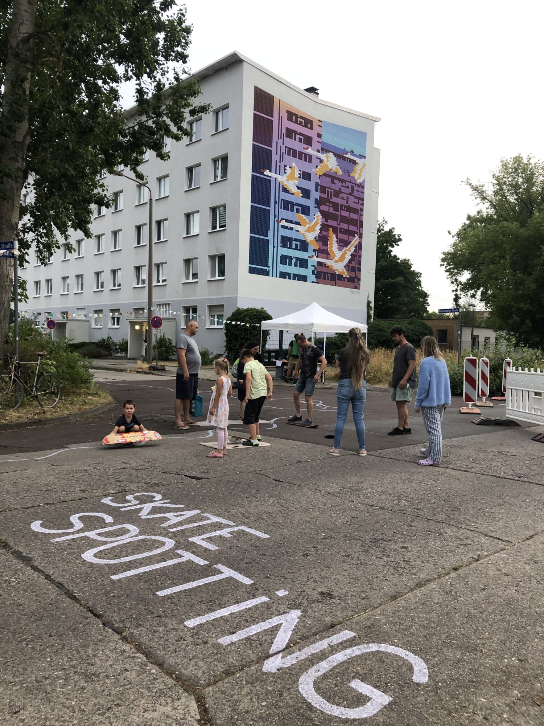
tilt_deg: -1.5
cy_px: 363
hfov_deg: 49.7
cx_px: 272
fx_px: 587
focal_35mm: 28
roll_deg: -2.2
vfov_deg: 63.4
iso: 25
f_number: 1.8
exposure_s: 1/40
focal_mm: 4
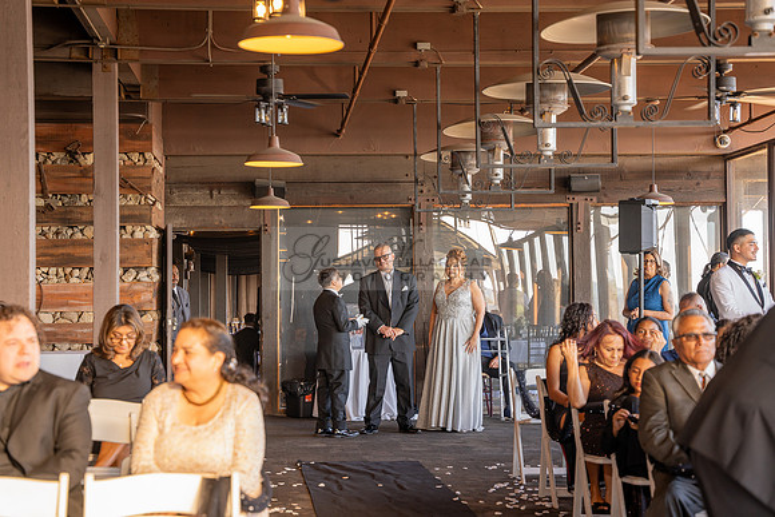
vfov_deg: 19.5
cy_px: 258
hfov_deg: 28.8
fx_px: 1507
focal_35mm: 70
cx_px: 388
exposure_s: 1/100
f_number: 3.5
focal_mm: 70
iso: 400
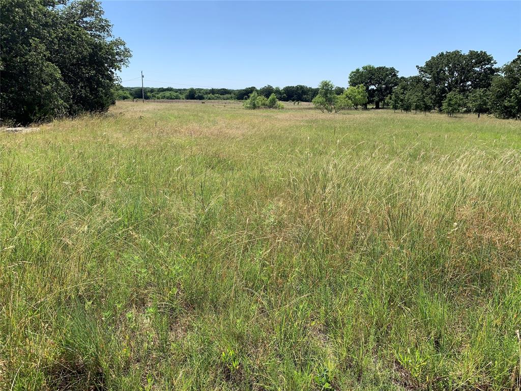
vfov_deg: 53.1
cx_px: 260
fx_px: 391
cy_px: 196
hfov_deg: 67.3
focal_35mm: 26
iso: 25
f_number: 1.8
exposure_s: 1/1992
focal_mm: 4.25
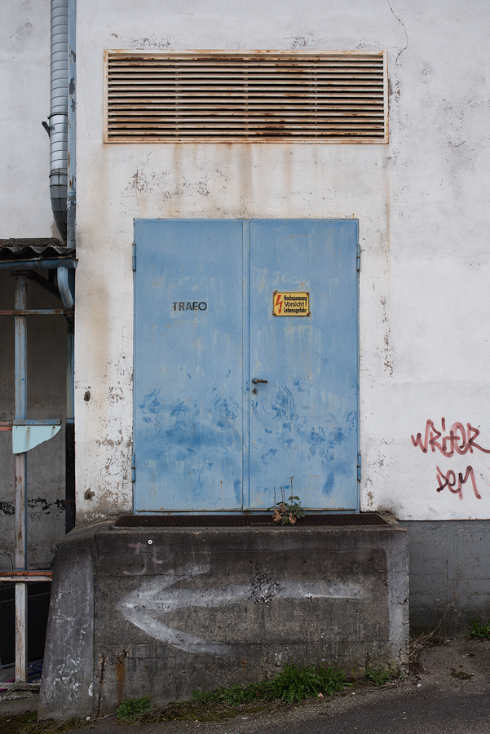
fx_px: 714
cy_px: 367
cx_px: 245
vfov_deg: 54.4
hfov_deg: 37.9
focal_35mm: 35
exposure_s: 1/1000
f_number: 4
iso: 100
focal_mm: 35
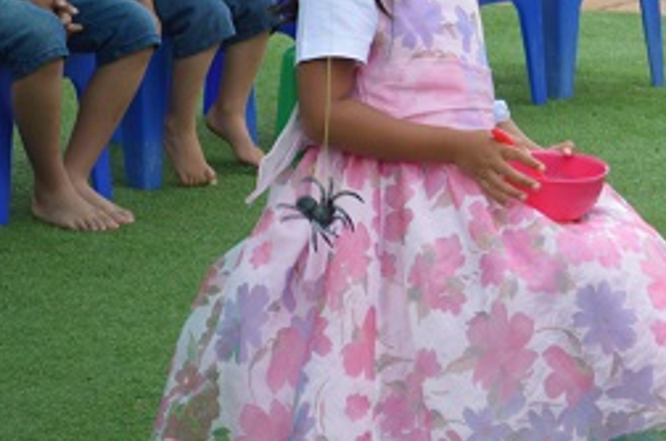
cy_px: 77
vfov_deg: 6.9
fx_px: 3641
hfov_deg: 10.4
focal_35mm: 197
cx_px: 661
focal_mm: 55
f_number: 5.6
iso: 100
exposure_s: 1/125
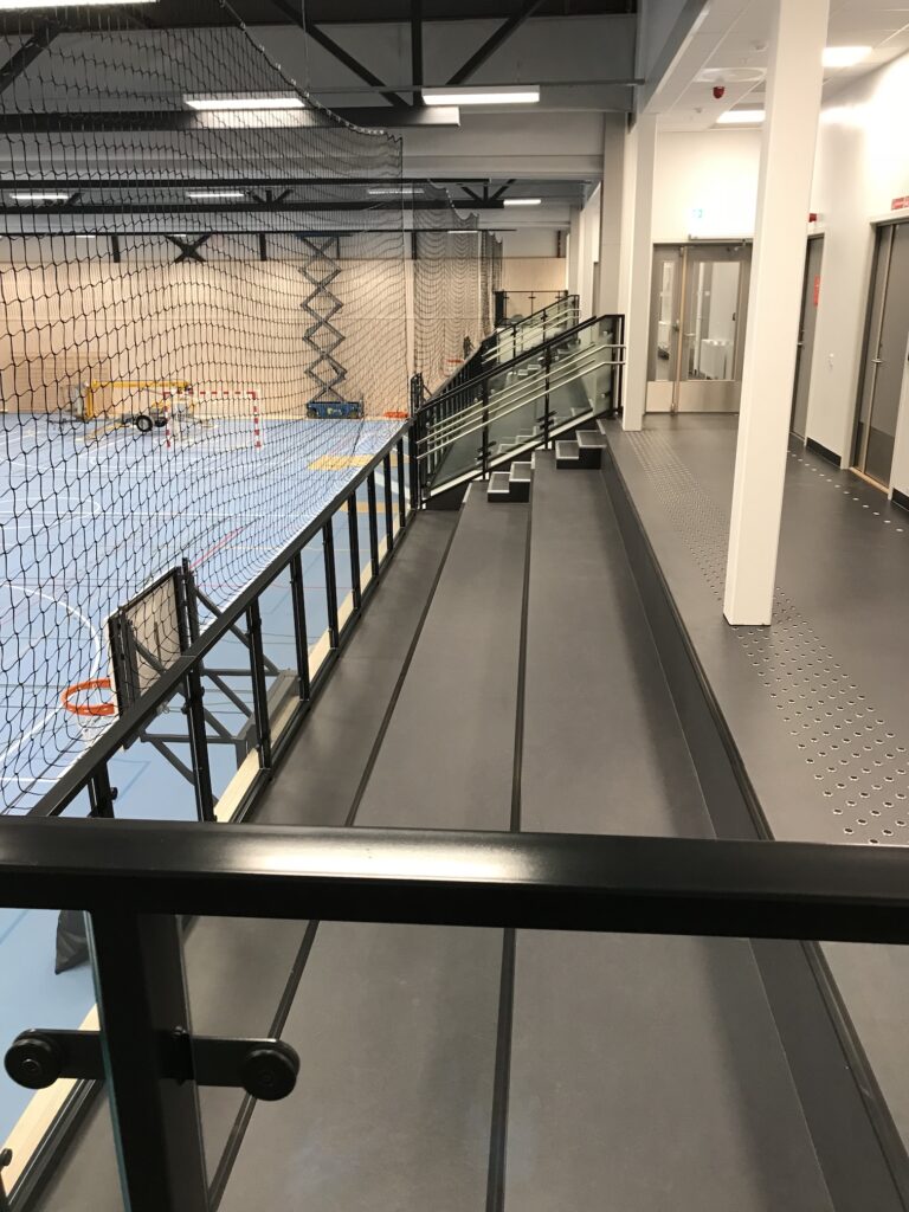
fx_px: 980
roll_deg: +1.8
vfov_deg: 63.4
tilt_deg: -17.2
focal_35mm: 28
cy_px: 606
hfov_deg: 49.7
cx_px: 454
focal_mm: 3.99
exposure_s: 1/25
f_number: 1.8
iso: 40
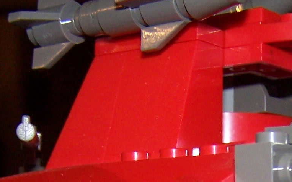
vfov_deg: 9.1
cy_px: 358
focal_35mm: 136
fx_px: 1082
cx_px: 265
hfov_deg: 15.2
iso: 140
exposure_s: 1/60
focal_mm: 6.3
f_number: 2.8
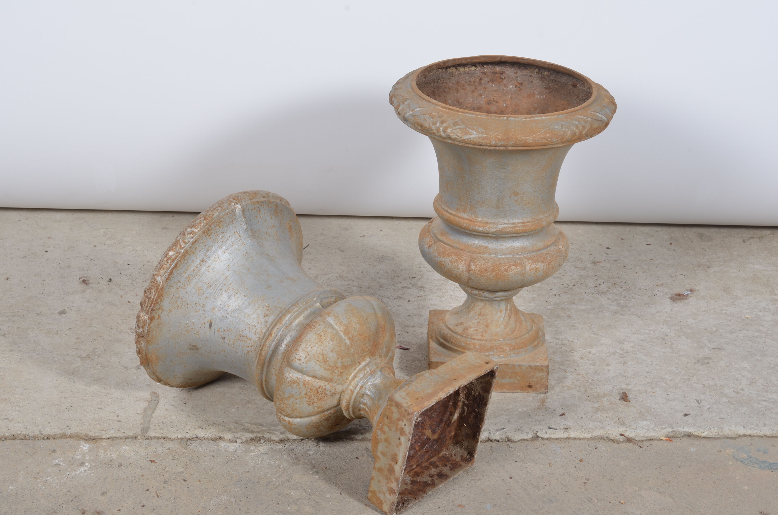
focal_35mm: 75
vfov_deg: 18.1
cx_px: 389
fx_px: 1617
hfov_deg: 27.0
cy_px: 258
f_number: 14
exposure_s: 1/125
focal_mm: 50
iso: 100
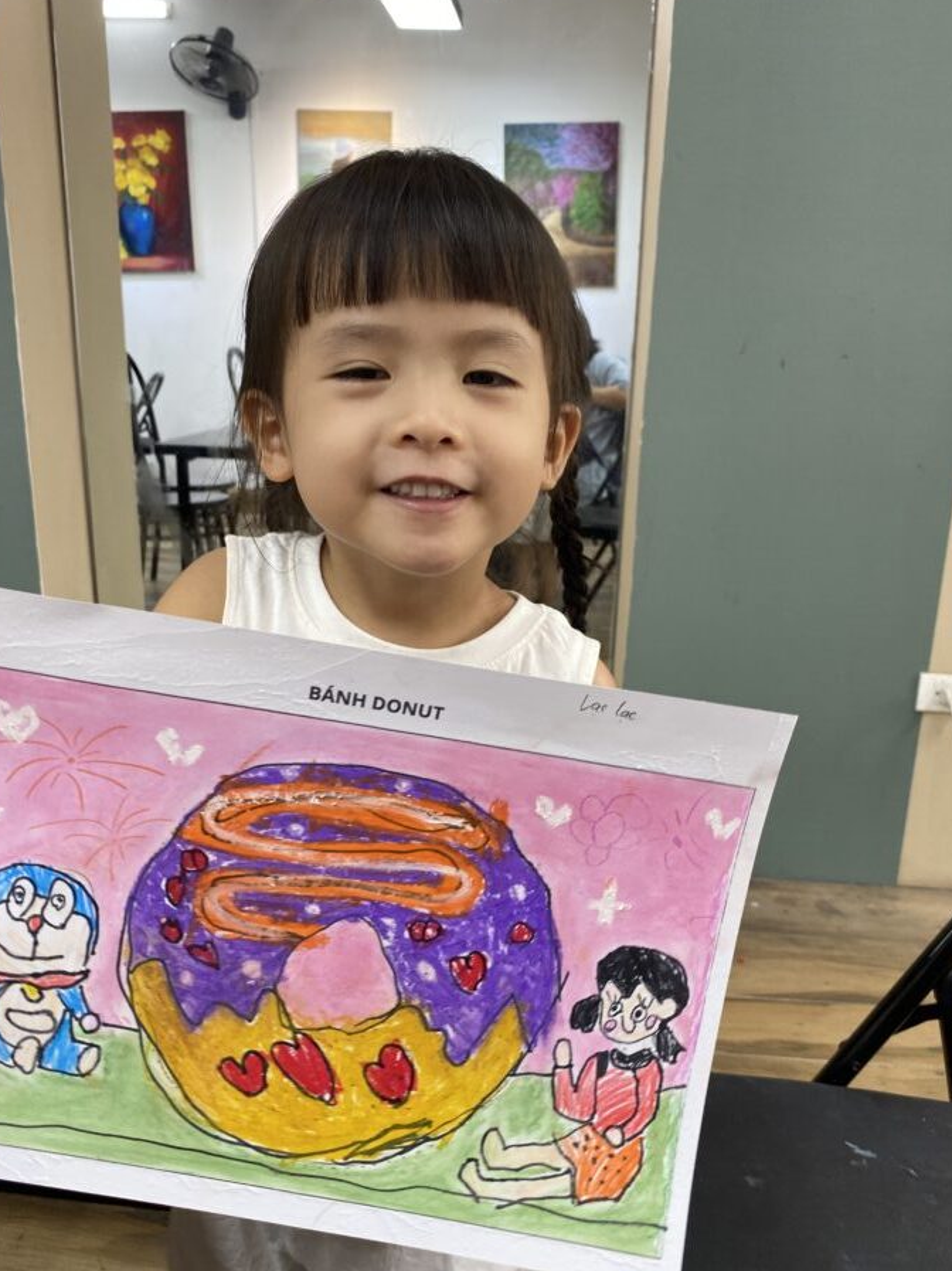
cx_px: 448
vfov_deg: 61.6
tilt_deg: -17.2
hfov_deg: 48.2
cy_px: 689
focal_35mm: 29
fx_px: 1064
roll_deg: -1.6
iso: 80
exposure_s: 1/100
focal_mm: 4.25
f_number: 1.8
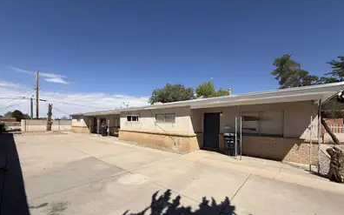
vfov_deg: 74.2
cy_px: 124
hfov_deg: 101.5
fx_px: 141
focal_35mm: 15
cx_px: 172
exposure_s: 1/3891
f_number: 2.2
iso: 50
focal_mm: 2.22
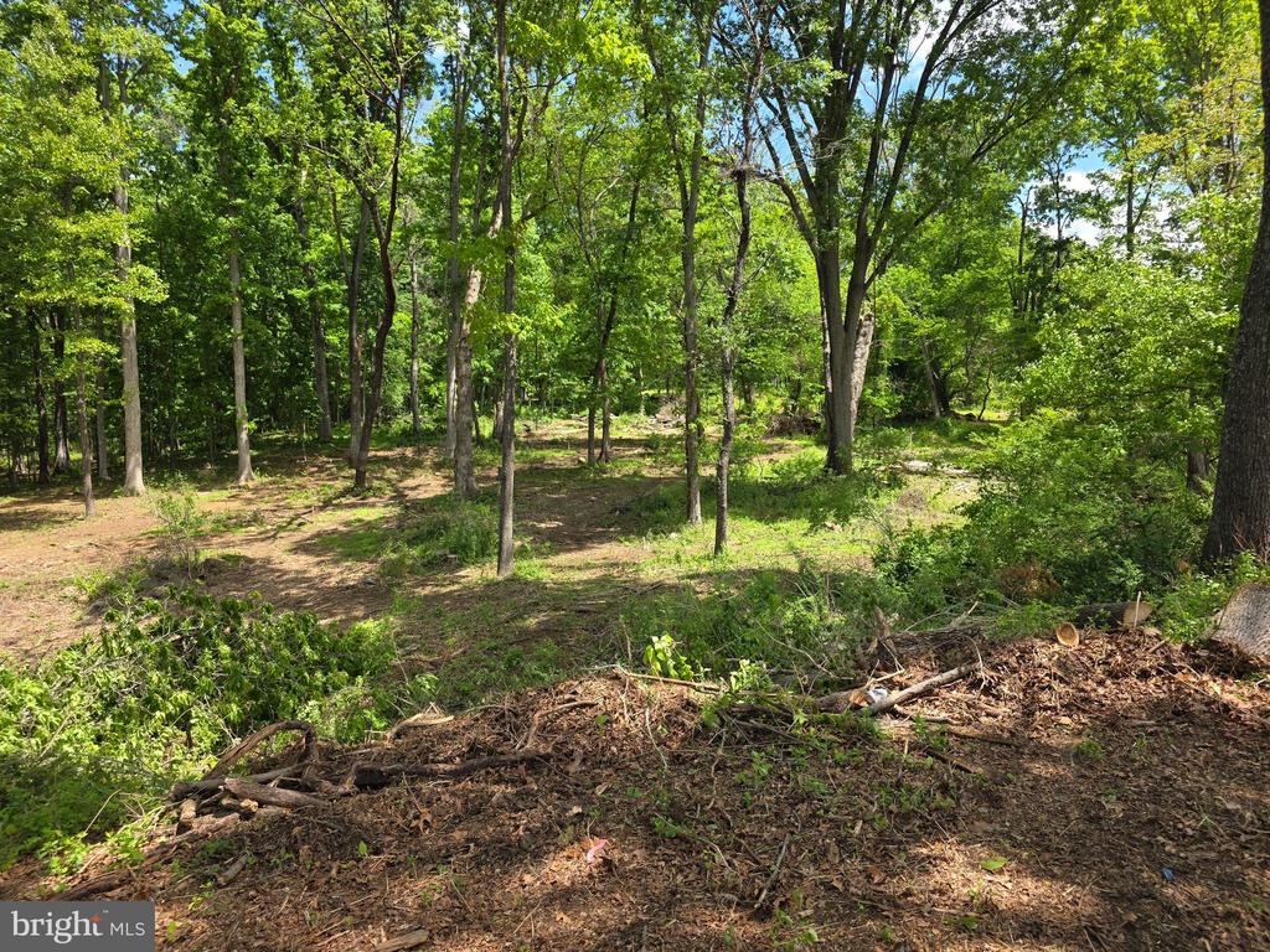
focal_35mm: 23
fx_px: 844
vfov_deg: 58.9
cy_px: 476
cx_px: 635
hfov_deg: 73.9
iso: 80
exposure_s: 1/1829
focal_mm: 6.3
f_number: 1.7
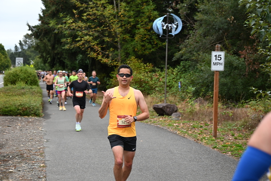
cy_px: 90
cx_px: 136
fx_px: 527
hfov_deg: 28.8
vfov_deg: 19.5
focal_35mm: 70
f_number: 6
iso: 450
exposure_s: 1/125
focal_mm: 70
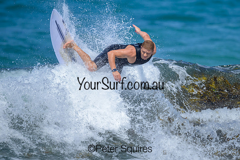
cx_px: 164
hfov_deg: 1.9
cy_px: 68
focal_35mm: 1092
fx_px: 7279
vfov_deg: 1.3
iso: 320
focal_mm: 800
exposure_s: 1/2500
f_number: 6.3
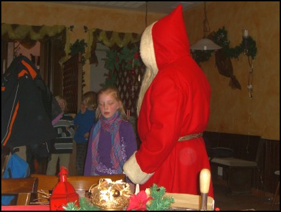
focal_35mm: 57
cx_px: 140
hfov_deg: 33.7
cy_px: 106
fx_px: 464
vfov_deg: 25.7
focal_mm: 11.8
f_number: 3.6
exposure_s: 1/60
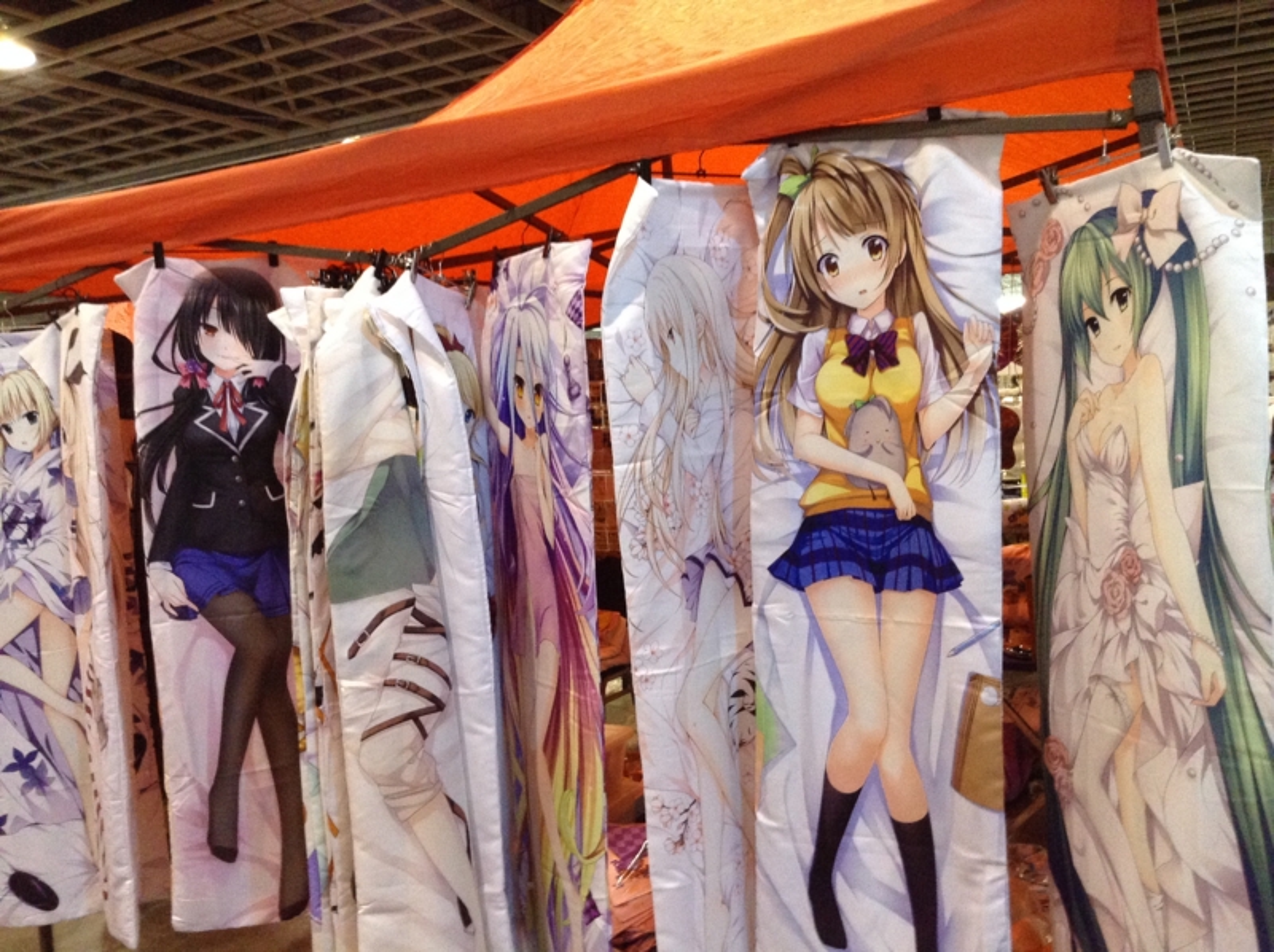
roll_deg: +4.4
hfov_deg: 55.4
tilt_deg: -6.5
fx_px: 1213
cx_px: 637
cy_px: 476
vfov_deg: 42.9
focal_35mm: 33
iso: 200
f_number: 2.4
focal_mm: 3.3
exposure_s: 1/24
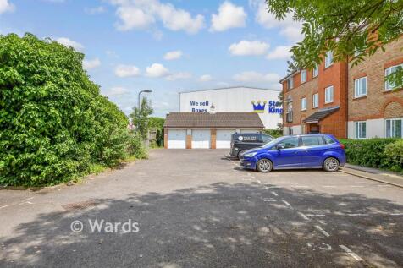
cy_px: 134
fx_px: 213
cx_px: 202
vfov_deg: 64.5
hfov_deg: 86.9
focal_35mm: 19
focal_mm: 13
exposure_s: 1/640
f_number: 8
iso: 320
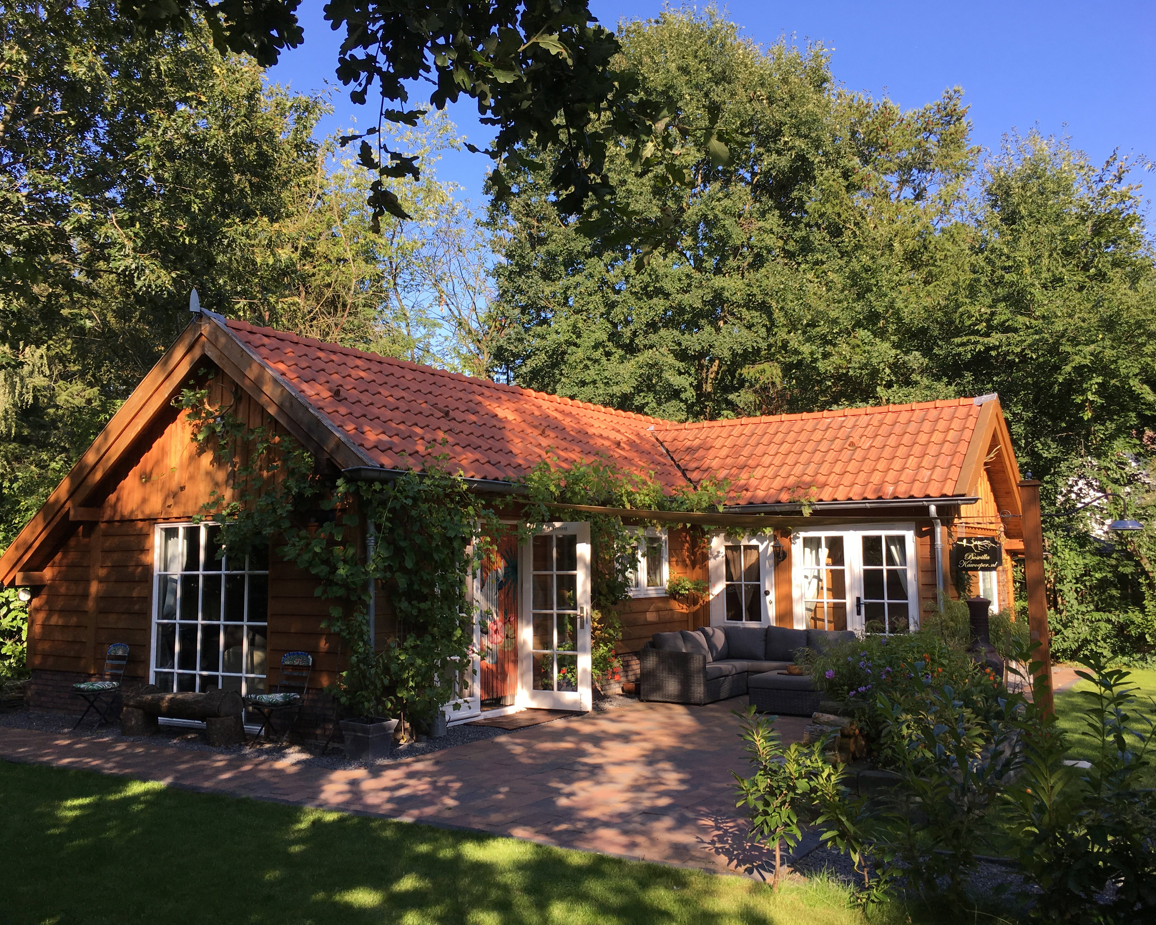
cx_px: 562
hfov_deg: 57.2
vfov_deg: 47.1
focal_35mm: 31
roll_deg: +0.0
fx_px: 1061
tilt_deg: +4.9
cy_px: 453
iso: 25
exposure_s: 1/506
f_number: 2.2
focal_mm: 4.15
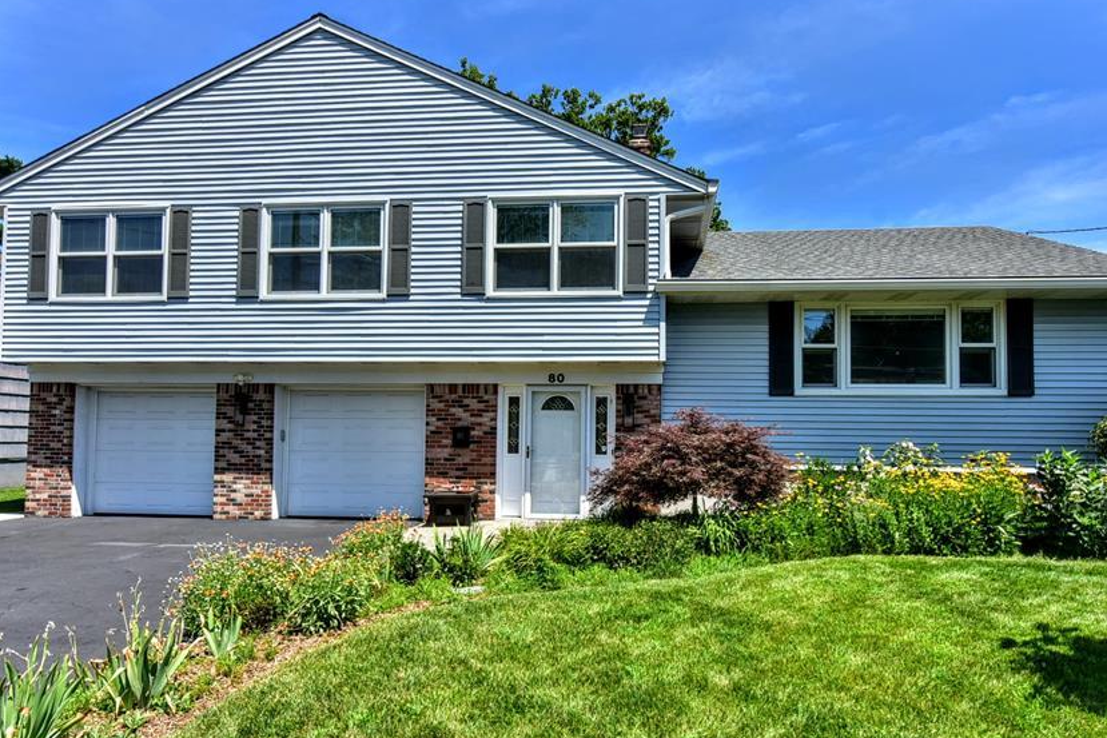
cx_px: 596
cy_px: 416
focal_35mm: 21
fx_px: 646
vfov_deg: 59.3
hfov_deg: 81.1
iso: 900
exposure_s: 1/4000
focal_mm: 17
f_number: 7.1
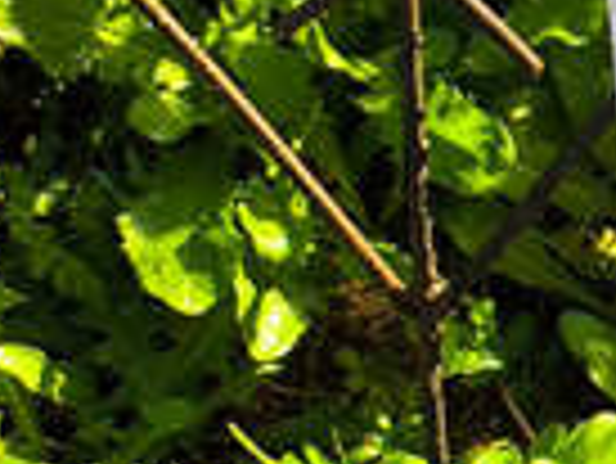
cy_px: 405
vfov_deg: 5.1
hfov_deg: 6.5
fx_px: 5183
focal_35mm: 291
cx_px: 1405
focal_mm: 4.71
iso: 50
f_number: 1.7
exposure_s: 1/541
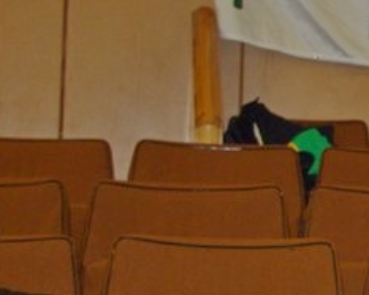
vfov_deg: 9.6
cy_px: 175
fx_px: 1757
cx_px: 716
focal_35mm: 161
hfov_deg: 11.0
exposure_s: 1/45
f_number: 4
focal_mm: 26.25
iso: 400
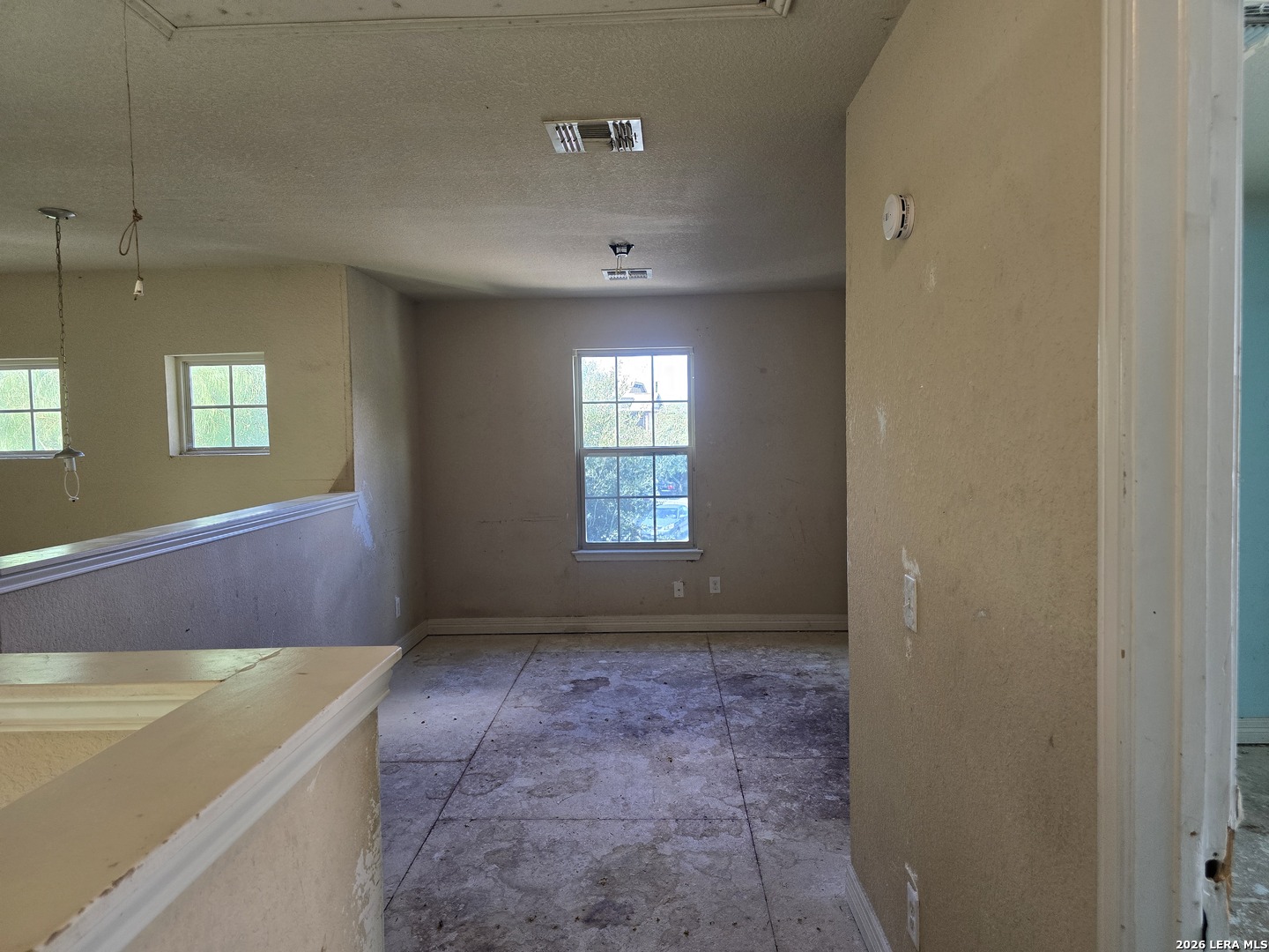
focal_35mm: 23
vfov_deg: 58.9
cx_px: 634
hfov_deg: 73.9
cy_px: 476
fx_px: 843
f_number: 1.7
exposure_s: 1/120
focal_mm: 6.3
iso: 160
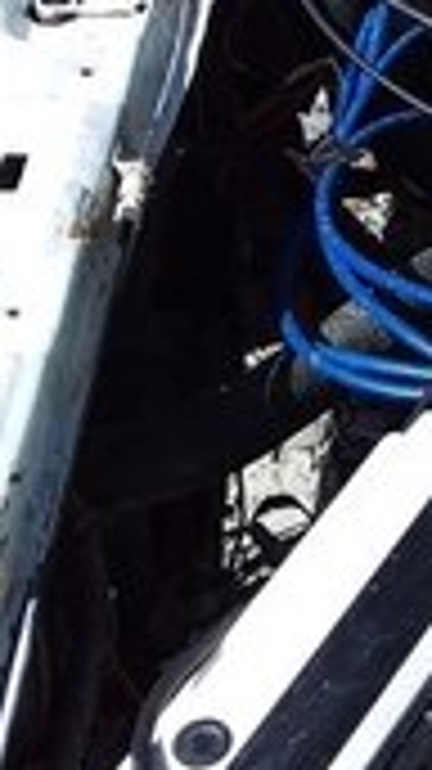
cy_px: 167
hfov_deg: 11.4
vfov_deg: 21.6
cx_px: 806
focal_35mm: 98
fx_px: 1999
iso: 40
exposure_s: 1/1516
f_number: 2.2
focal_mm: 3.3
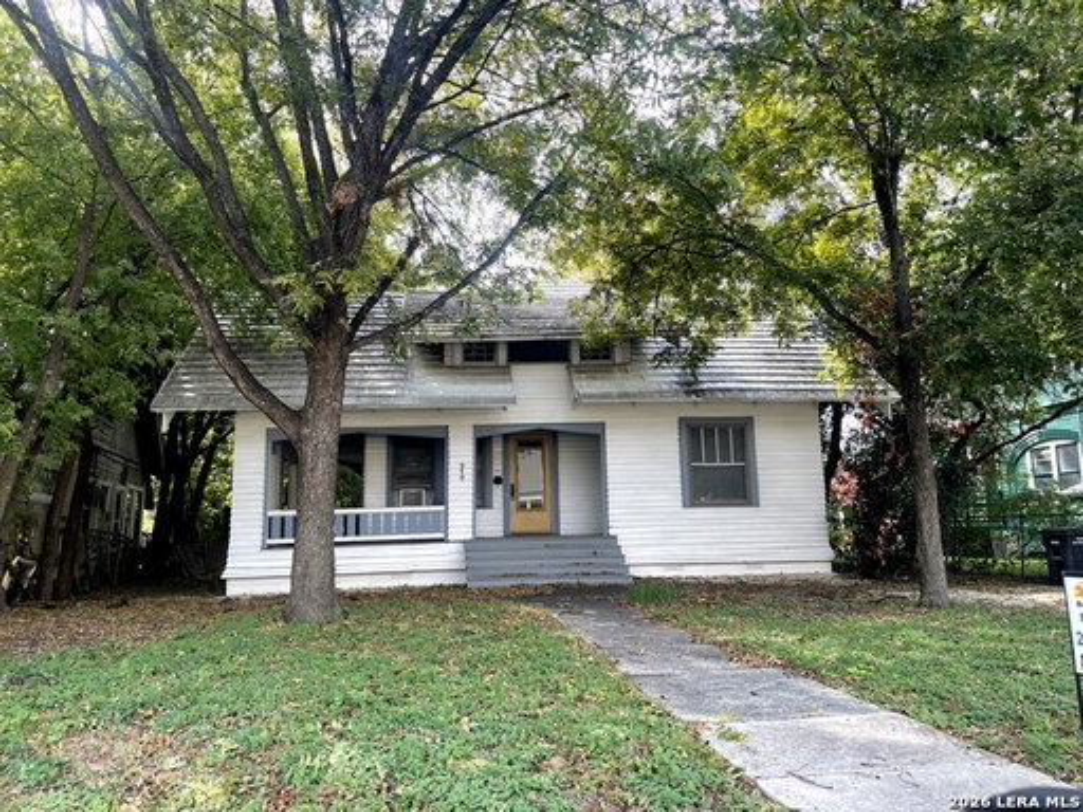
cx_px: 542
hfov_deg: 69.4
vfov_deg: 54.9
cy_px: 406
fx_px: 782
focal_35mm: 25
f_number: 1.6
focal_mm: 5.1
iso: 32
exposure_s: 1/377
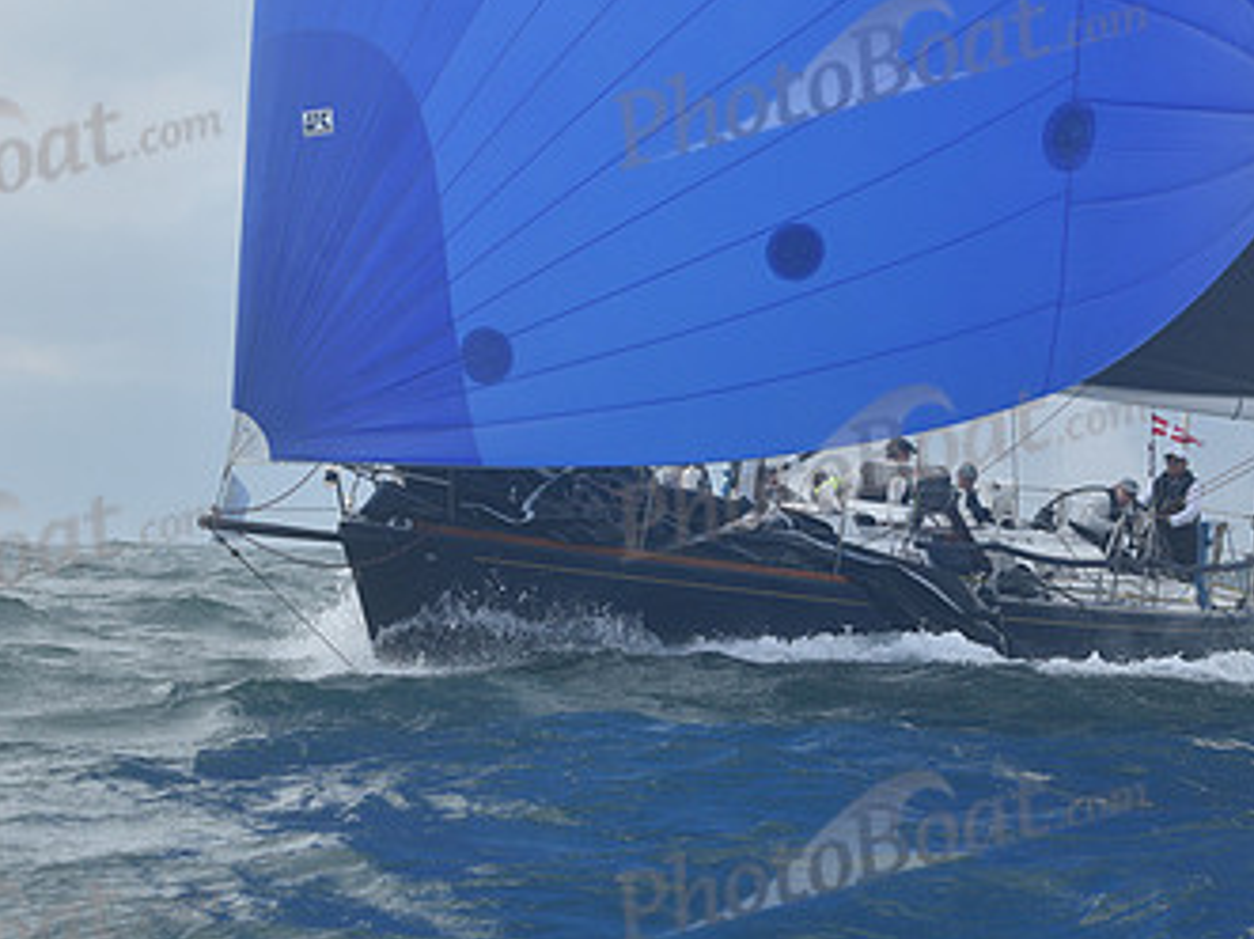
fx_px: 4273
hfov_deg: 16.7
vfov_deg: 12.5
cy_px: 320
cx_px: 421
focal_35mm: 118
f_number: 5.6
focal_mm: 70
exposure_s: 1/800
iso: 320
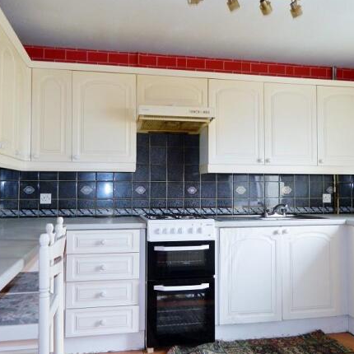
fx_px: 347
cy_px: 177
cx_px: 175
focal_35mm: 30
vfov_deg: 54.0
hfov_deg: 54.0
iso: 80
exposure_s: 1/40
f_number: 3.1
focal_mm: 4.5
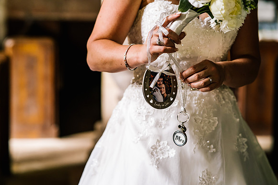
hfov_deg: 23.9
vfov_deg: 16.1
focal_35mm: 85
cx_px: 139
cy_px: 92
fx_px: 657
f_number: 2.8
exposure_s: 1/250
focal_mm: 85
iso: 2000
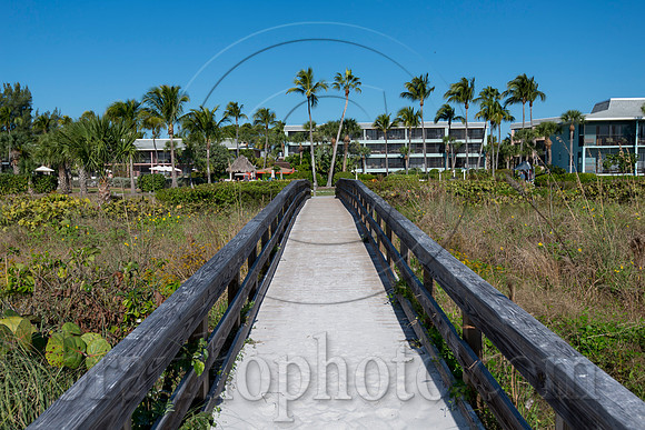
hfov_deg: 54.4
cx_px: 322
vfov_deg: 37.9
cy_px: 215
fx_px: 627
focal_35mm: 35
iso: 160
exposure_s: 1/800
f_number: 7.1
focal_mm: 35
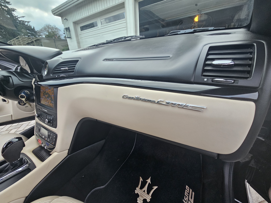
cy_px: 102
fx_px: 102
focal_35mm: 13
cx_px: 136
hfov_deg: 106.2
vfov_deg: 89.9
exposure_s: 1/100
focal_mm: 2.2
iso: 160
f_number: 2.2
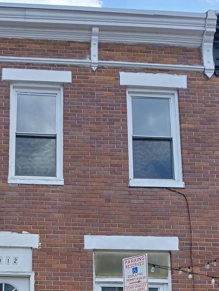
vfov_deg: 31.8
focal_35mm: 56
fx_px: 472
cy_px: 289
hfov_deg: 25.4
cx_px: 25
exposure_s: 1/243
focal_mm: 3.98
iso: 20
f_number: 1.8
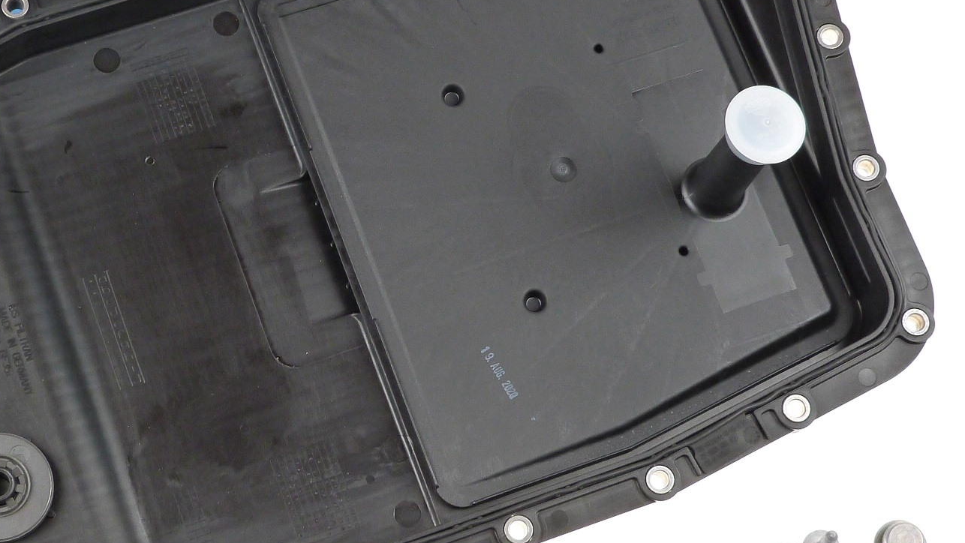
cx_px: 355
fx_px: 2124
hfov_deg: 25.5
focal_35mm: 83
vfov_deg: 14.6
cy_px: 264
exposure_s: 1/60
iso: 200
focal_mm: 8.7
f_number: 3.2
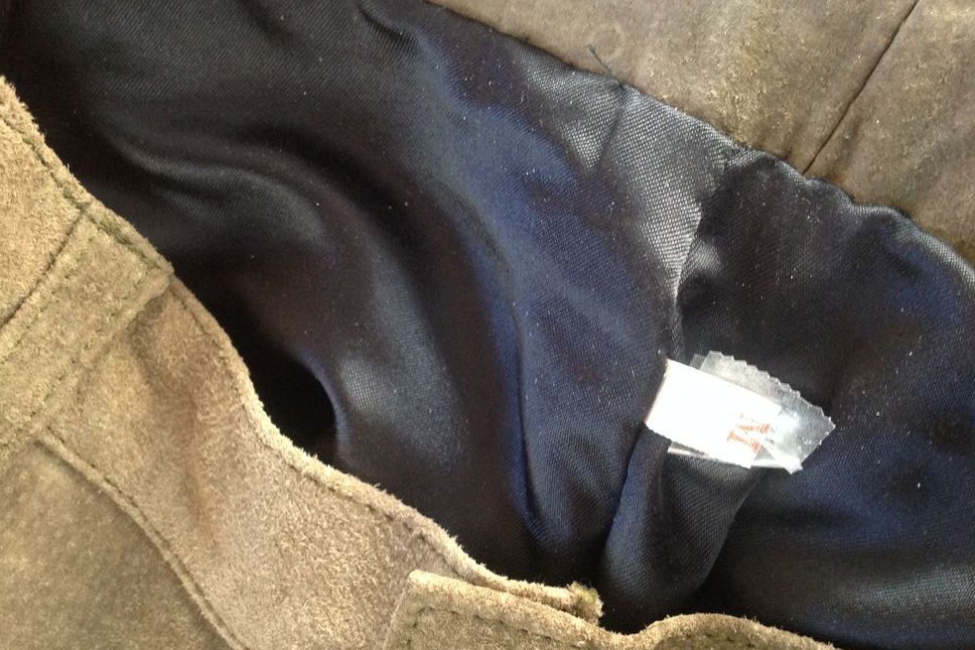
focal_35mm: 37
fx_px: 1002
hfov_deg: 51.9
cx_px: 492
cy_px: 370
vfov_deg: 35.9
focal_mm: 4.28
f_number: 2.4
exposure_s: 1/15
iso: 320
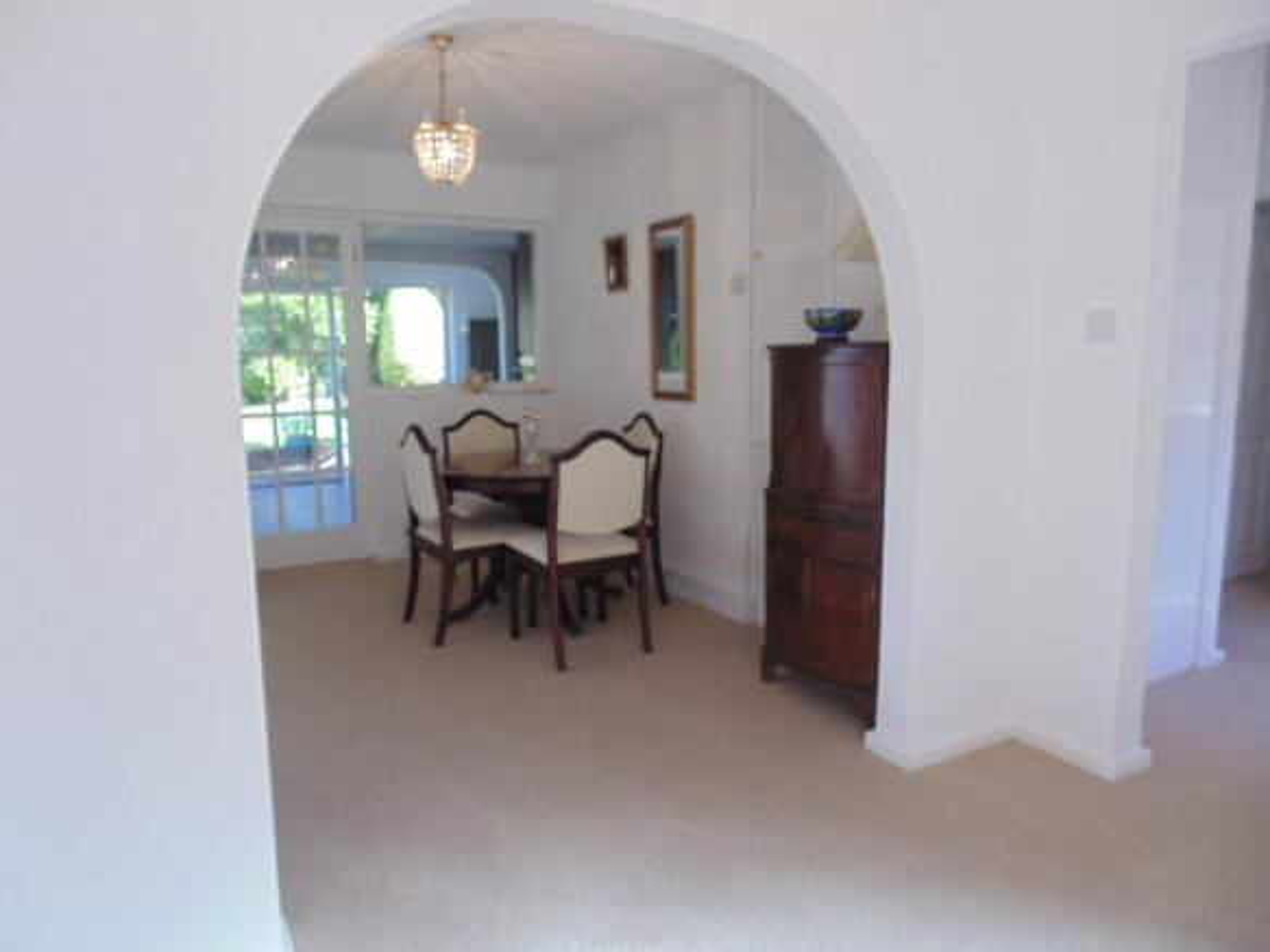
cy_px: 476
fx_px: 807
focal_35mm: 22
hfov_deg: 76.4
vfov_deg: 61.1
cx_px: 635
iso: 80
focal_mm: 4
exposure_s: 1/50
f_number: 3.1
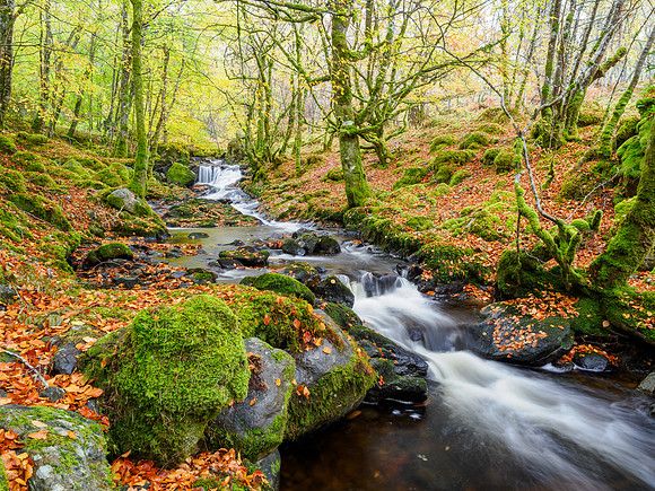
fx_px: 454
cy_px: 246
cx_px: 328
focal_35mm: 24
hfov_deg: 71.6
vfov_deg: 56.8
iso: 200
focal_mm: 12
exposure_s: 1.6
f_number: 7.1
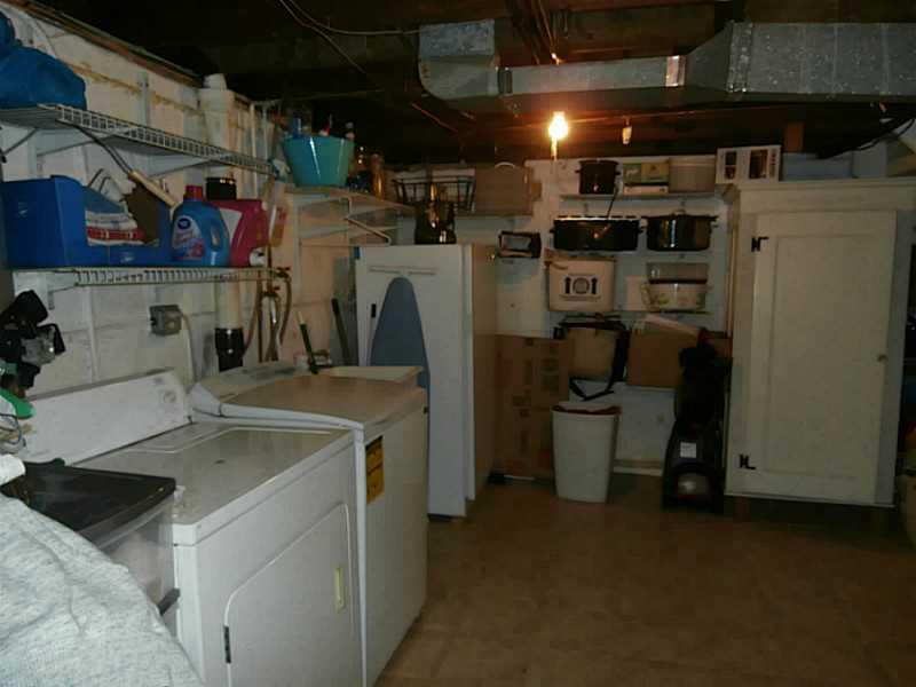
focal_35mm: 24
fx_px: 635
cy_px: 344
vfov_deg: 56.8
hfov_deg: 71.6
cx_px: 458
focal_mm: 4.2
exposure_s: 1/30
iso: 200
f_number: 3
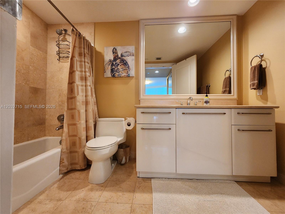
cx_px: 142
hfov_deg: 106.2
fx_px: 107
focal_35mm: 13
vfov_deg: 89.9
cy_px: 107
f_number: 2.2
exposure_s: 1/30
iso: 320
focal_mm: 2.2
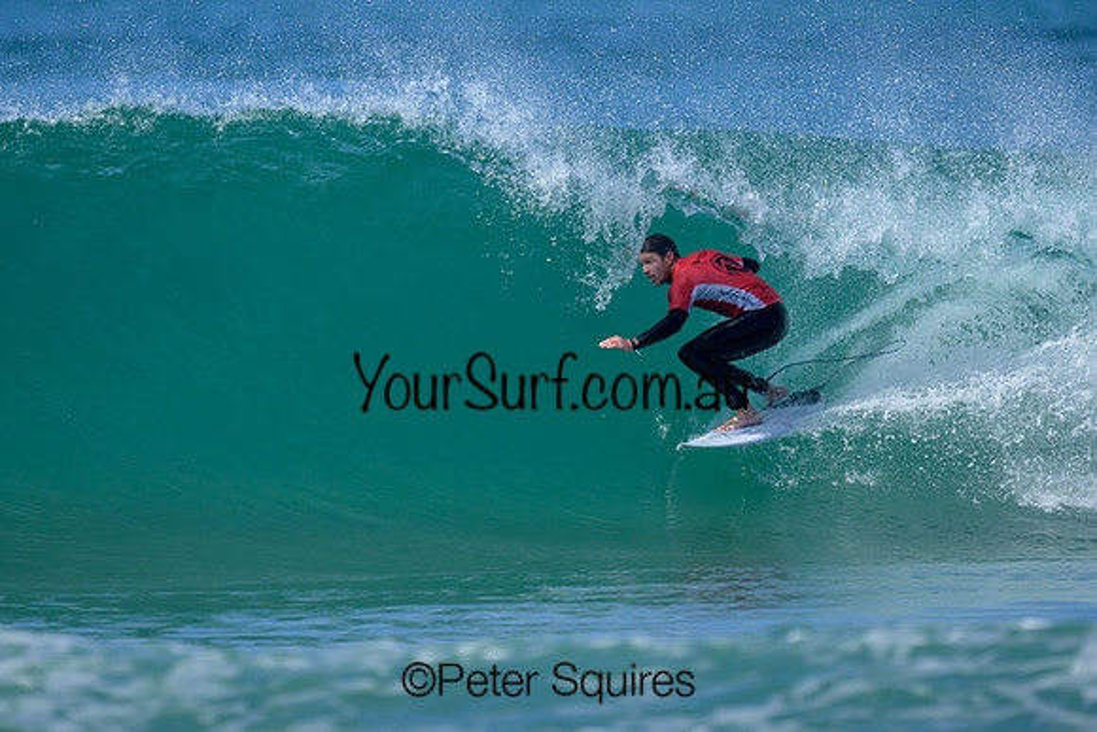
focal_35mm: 1100
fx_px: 33520
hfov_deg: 1.9
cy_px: 276
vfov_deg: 1.3
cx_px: 477
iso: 400
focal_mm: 800
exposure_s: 1/2000
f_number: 6.3
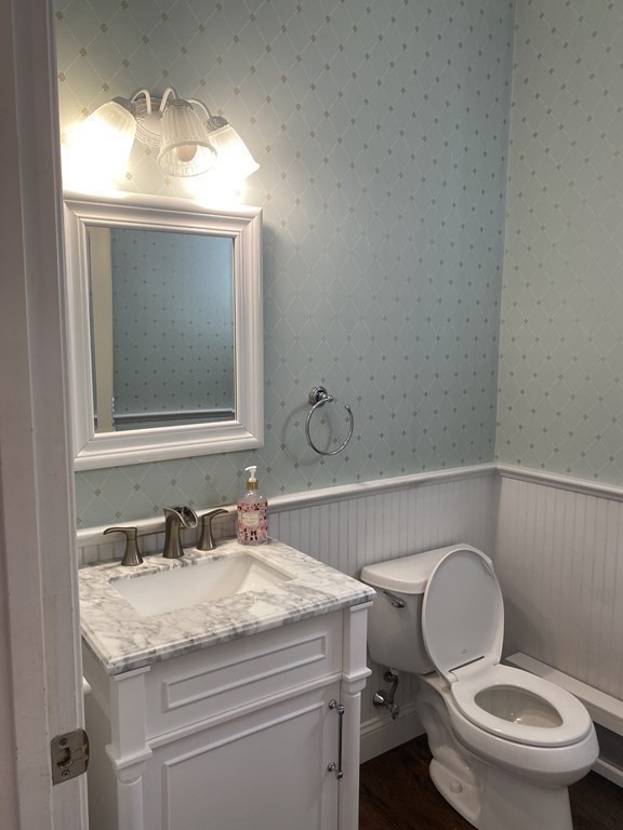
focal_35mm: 26
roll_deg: -0.8
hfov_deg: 53.1
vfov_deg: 67.3
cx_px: 312
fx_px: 624
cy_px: 415
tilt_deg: -5.5
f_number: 1.8
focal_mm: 4.25
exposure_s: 1/120
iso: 100
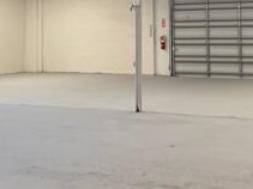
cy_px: 2
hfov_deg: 24.7
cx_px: 118
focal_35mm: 79
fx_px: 577
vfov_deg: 18.2
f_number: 1.6
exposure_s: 1/120
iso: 125
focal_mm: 4.2
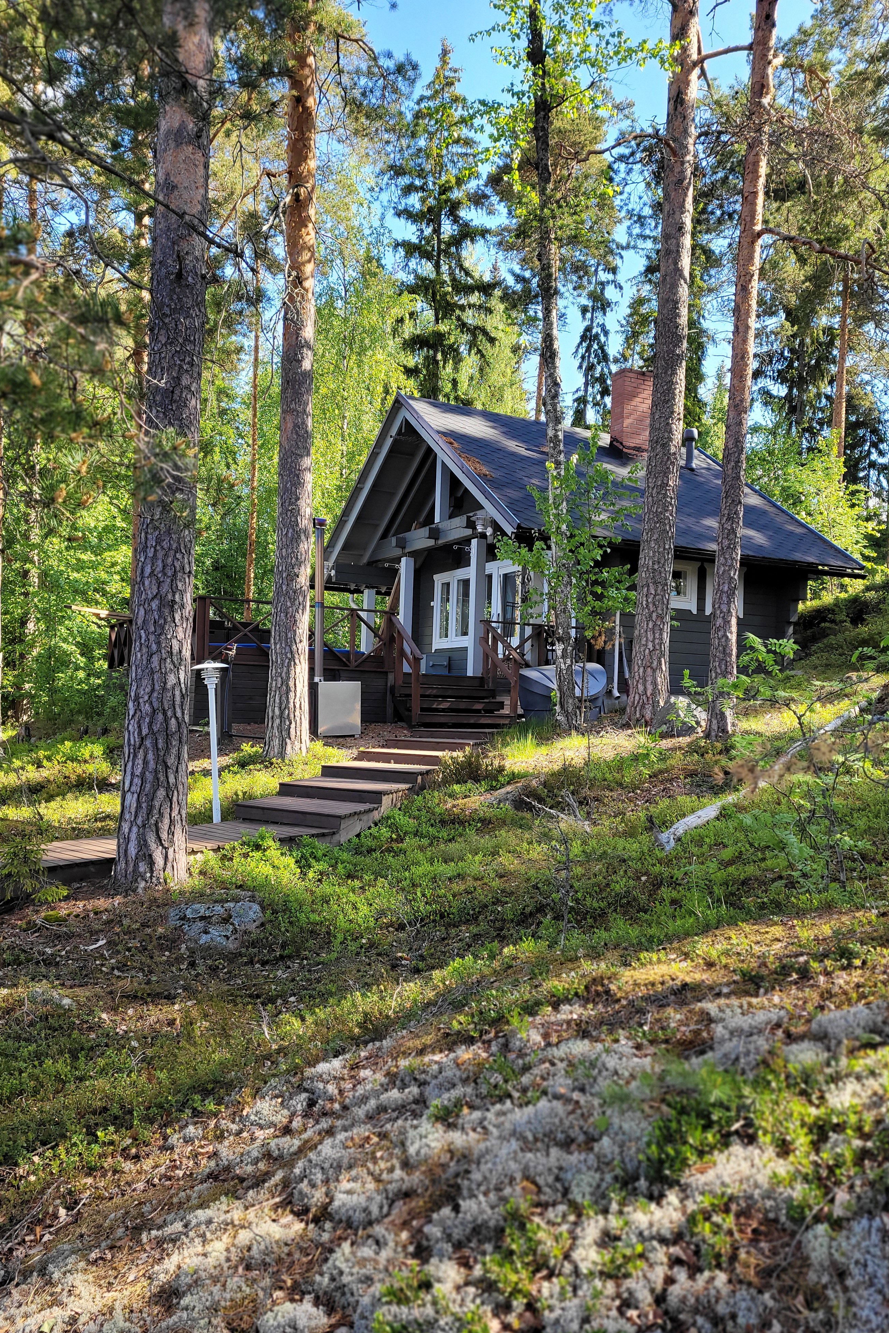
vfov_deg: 65.5
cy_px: 677
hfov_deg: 46.4
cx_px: 429
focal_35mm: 28
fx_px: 1037
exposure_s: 1/310
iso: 40
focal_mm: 5.4
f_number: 1.8
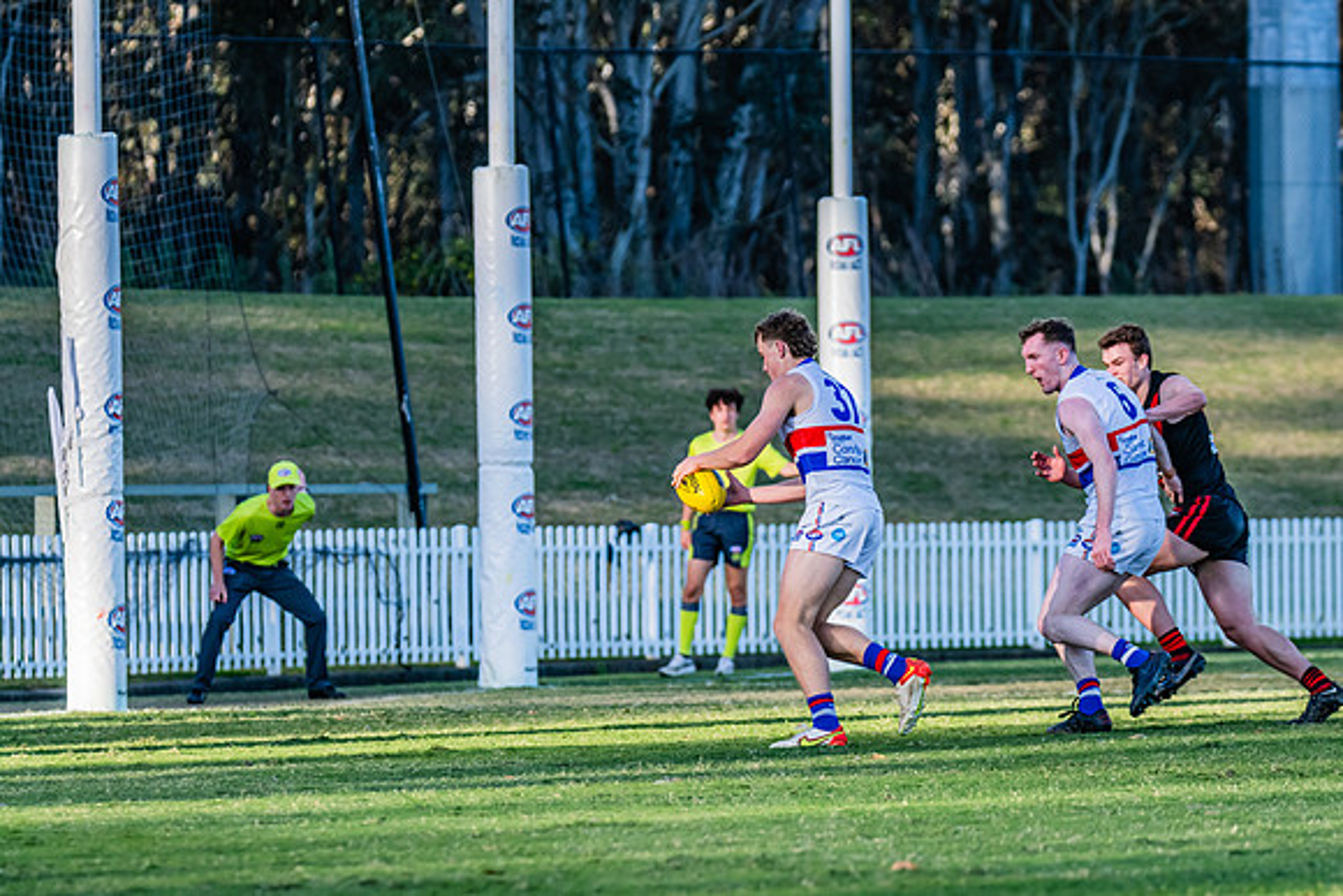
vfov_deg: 5.1
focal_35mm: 270
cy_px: 500
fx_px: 10090
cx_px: 814
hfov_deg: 7.6
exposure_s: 1/1600
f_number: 5.6
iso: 800
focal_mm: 220
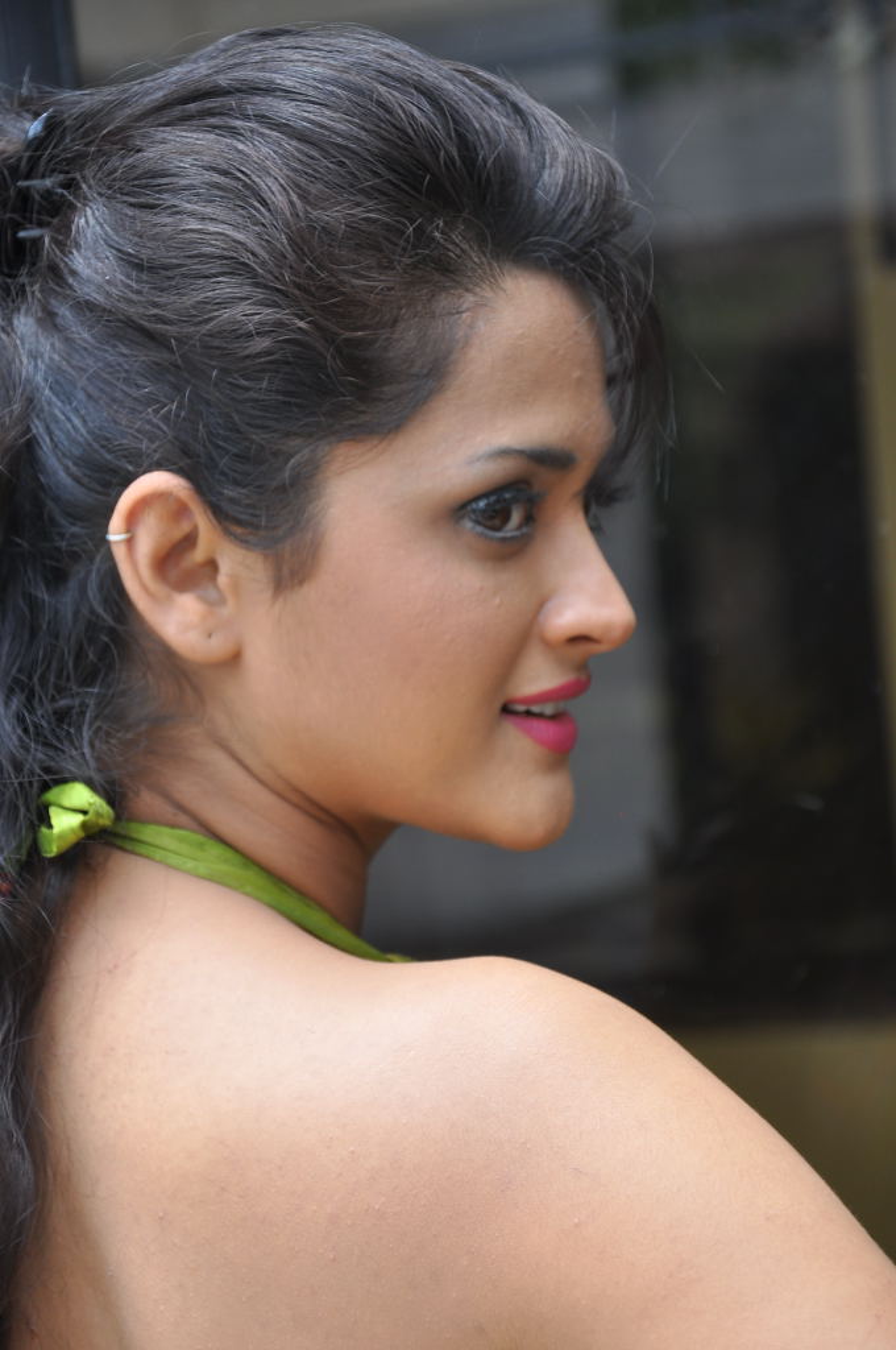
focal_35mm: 112
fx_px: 4211
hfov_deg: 12.1
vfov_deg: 18.2
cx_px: 448
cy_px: 675
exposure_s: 1/160
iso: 200
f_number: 5.3
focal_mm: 75
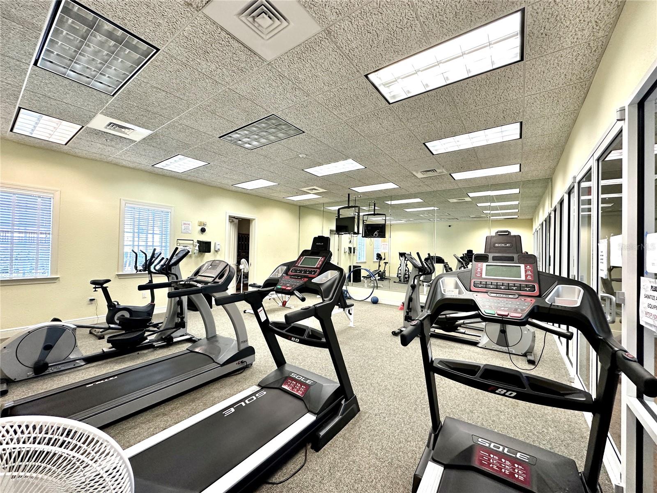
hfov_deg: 102.1
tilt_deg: +0.6
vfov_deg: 85.7
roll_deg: -1.4
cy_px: 246
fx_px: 266
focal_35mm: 14
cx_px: 328
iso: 200
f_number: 2.2
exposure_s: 1/120
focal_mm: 2.22
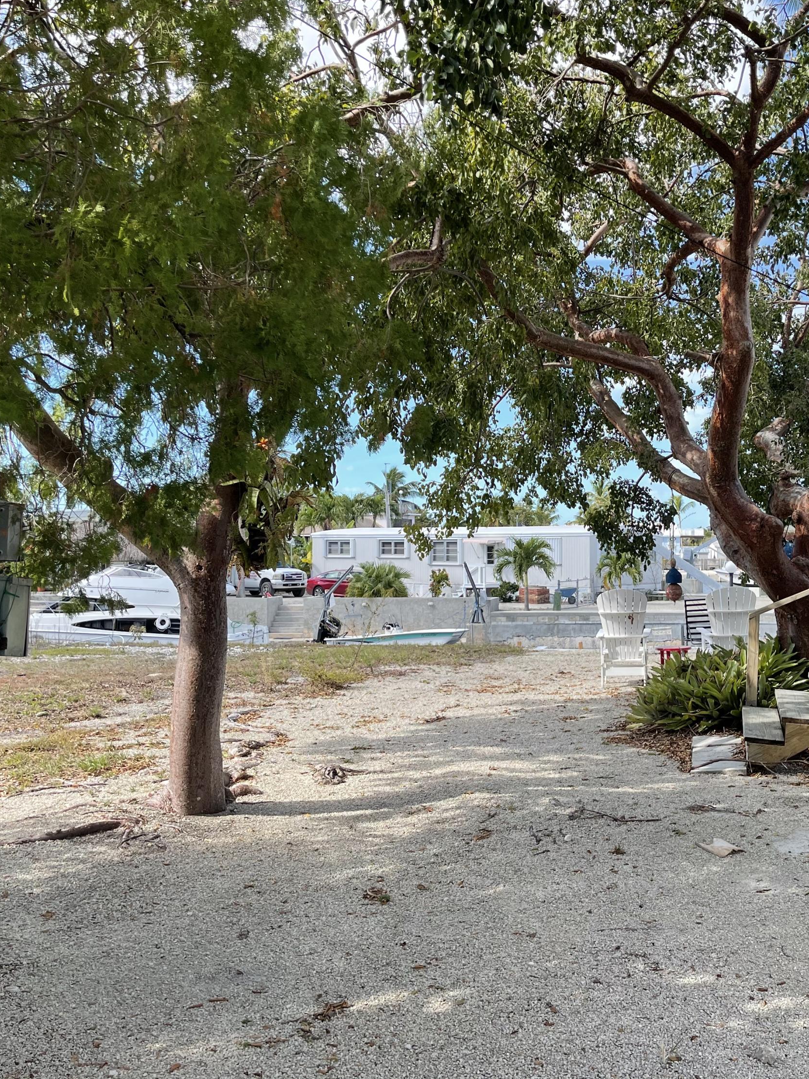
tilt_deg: +1.1
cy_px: 535
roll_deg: +0.1
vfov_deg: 52.6
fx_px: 1091
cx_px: 576
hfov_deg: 39.9
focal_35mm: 35
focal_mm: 5.1
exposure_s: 1/1087
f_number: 1.6
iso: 32
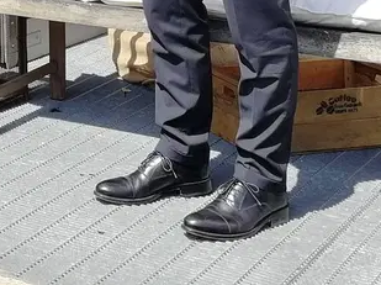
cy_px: -216
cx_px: -186
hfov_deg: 17.0
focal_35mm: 105
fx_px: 1154
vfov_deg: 12.9
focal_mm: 3.95
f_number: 2.2
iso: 50
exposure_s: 1/632
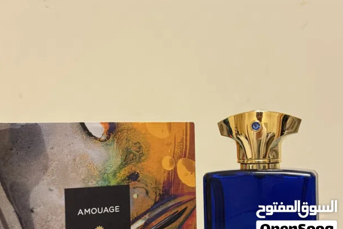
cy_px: 120
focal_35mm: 26
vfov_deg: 49.6
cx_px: 172
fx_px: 248
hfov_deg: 69.4
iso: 320
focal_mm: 6.76
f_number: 1.78
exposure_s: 1/50
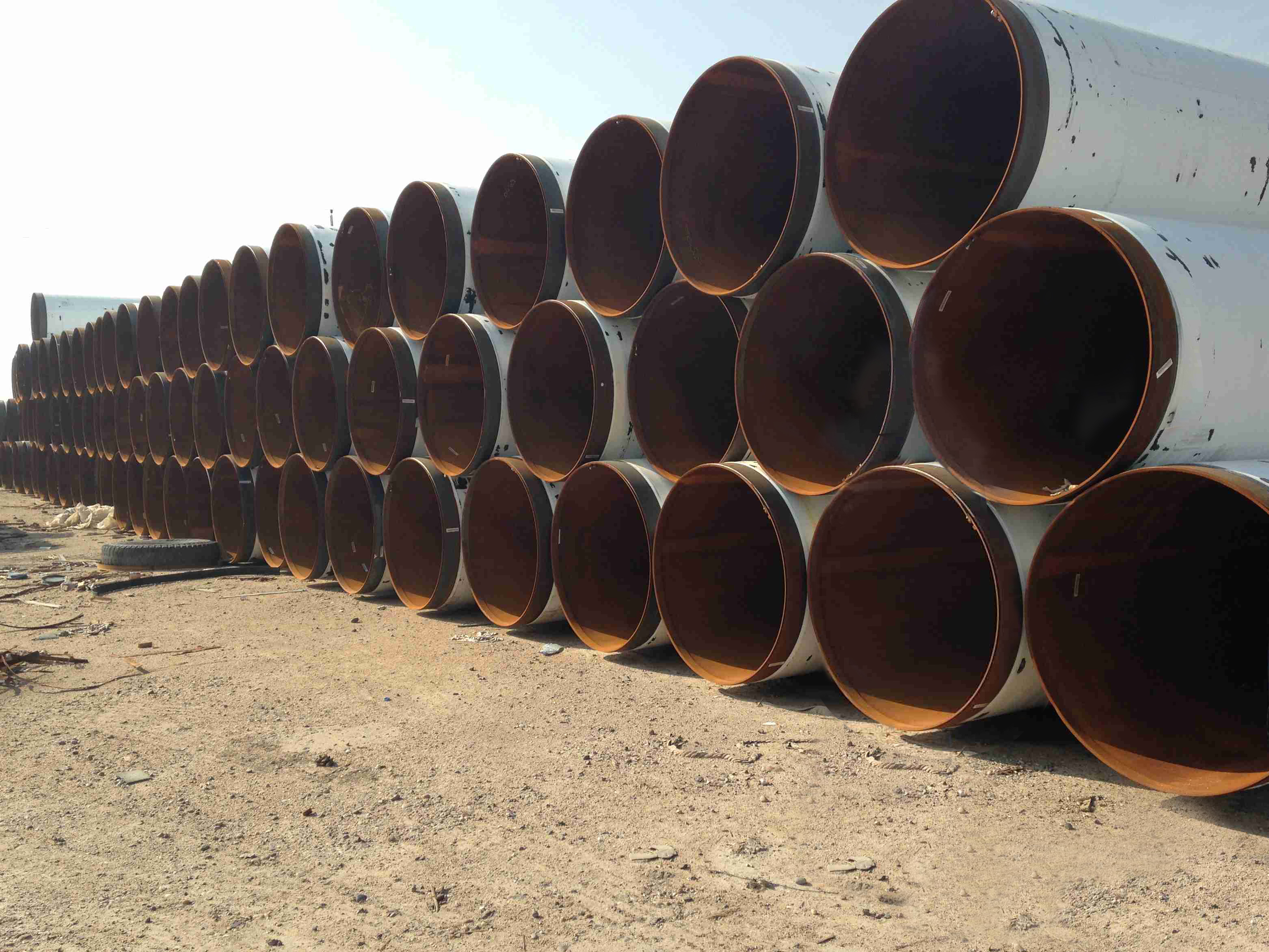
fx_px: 1210
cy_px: 476
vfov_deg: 42.9
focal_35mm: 33
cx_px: 634
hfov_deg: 55.4
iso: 50
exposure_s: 1/1205
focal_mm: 4.12
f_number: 2.4
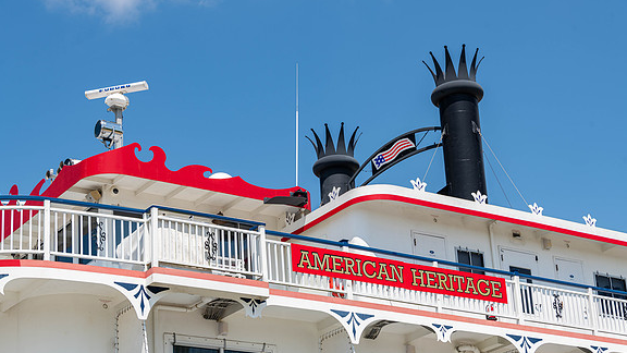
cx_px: 312
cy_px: 191
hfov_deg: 27.9
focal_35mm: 76
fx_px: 1264
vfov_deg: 15.9
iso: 64
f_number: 8
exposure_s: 1/160
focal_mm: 72
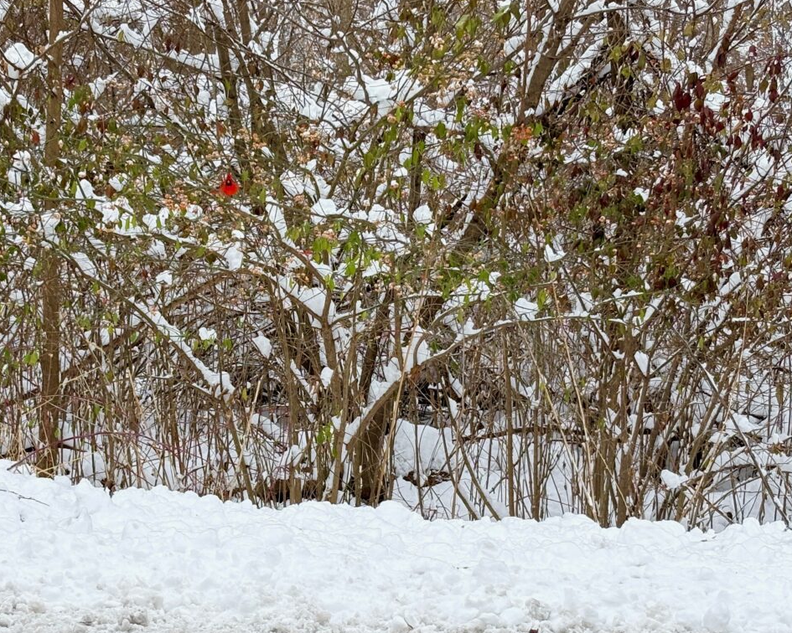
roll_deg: -1.7
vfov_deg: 27.6
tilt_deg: -4.2
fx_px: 1289
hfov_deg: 34.1
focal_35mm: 55
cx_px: 384
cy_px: 315
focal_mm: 5.96
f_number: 1.6
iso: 32
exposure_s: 1/920
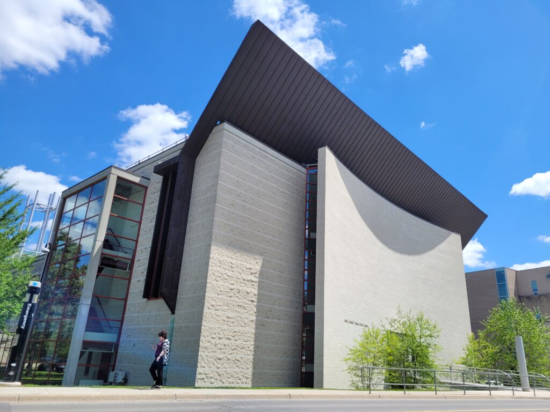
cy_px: 206
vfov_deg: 53.1
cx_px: 275
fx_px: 413
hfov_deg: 67.3
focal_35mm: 26
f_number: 1.8
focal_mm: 5.4
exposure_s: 1/2151
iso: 40
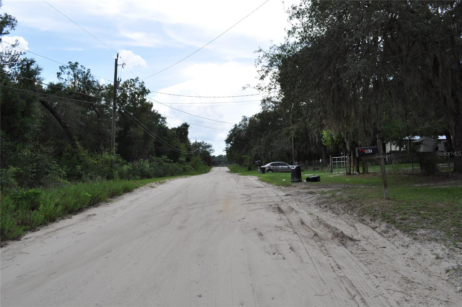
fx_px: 346
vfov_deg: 47.8
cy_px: 154
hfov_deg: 67.5
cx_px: 231
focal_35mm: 27
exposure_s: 1/250
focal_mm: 18
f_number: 8
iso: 200
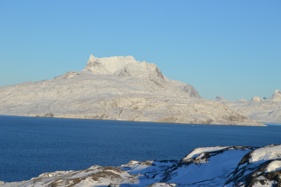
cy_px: 94
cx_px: 140
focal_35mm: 82
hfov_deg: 24.6
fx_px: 643
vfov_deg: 16.5
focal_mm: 55
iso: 100
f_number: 8
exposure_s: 1/250
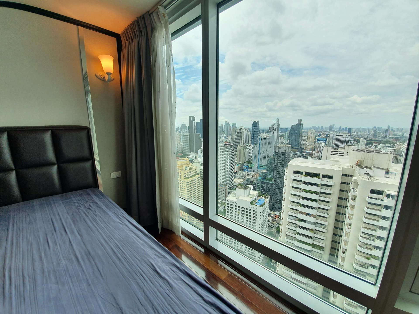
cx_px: 210
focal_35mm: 13
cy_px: 157
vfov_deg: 89.9
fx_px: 157
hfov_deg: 106.2
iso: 50
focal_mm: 1.8
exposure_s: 1/212
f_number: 2.2
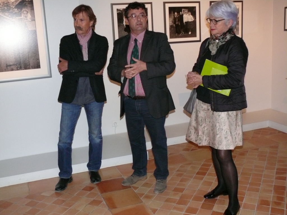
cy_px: 108
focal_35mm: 40
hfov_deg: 46.8
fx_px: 332
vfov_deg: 36.0
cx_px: 144
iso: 400
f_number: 2.8
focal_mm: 8.5
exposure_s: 1/30
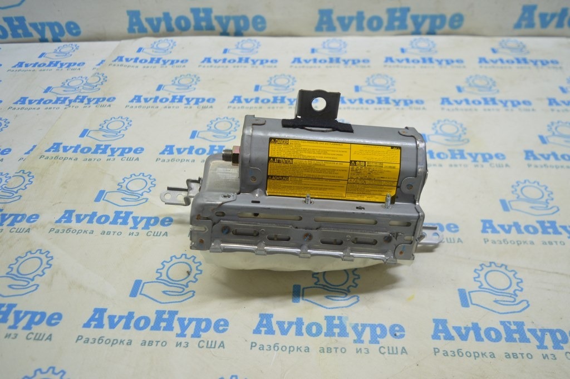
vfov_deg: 43.5
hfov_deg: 62.0
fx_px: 475
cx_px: 285
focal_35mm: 30
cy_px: 190
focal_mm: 20
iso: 400
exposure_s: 1/50
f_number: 3.8
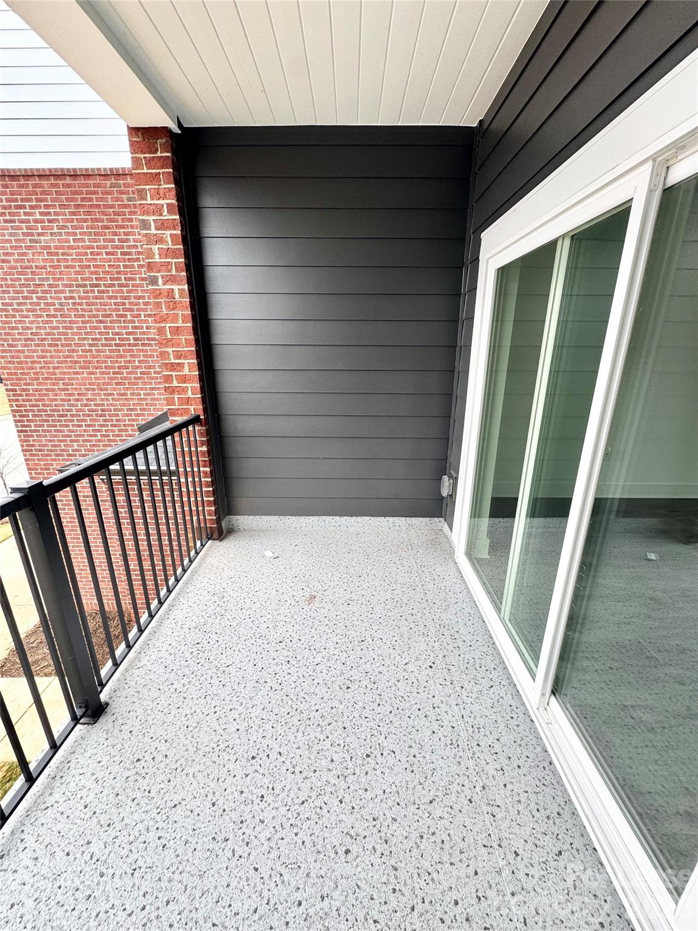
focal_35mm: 14
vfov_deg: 102.1
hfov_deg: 85.7
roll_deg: -0.8
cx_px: 349
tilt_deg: -17.3
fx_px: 376
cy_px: 466
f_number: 2.2
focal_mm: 2.22
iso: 50
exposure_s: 1/99
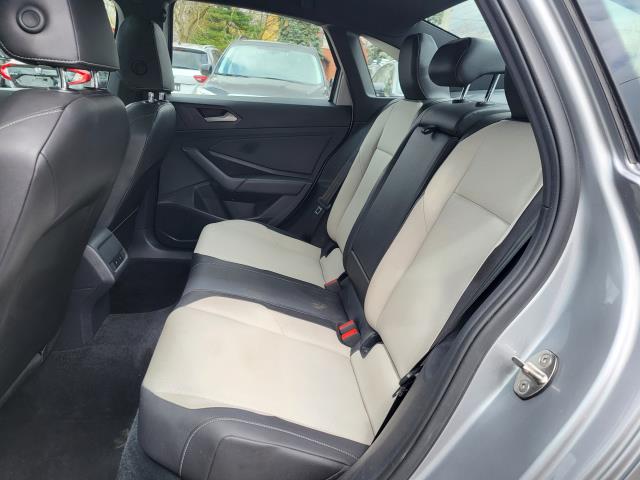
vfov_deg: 53.1
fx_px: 481
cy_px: 240
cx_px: 320
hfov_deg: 67.3
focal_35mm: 26
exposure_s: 1/575
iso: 40
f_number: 1.8
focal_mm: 5.4
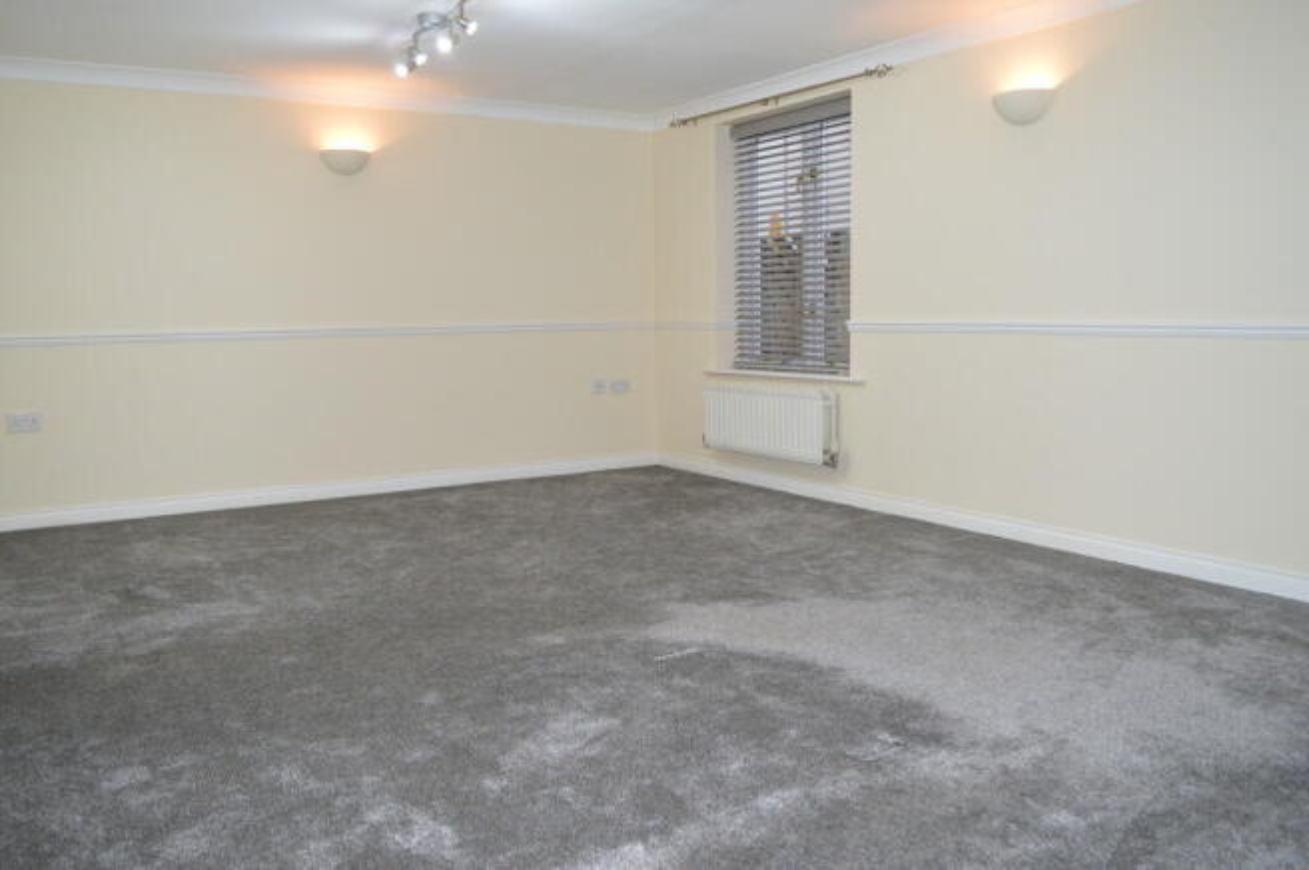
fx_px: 981
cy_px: 435
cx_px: 654
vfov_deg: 47.8
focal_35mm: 27
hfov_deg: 67.4
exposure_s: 1/80
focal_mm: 18
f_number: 5
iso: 800
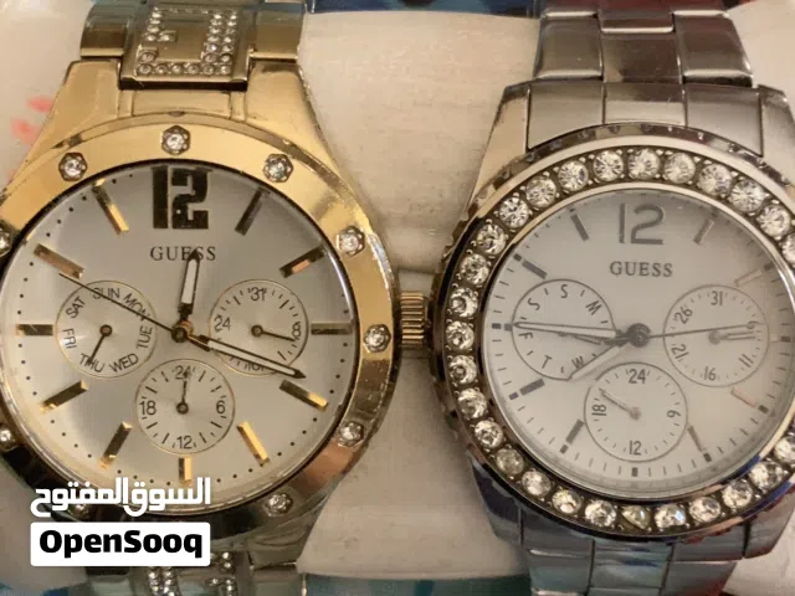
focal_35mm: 29
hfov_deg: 61.7
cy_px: 298
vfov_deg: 48.2
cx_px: 398
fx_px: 666
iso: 250
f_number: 1.8
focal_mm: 3
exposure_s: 1/60
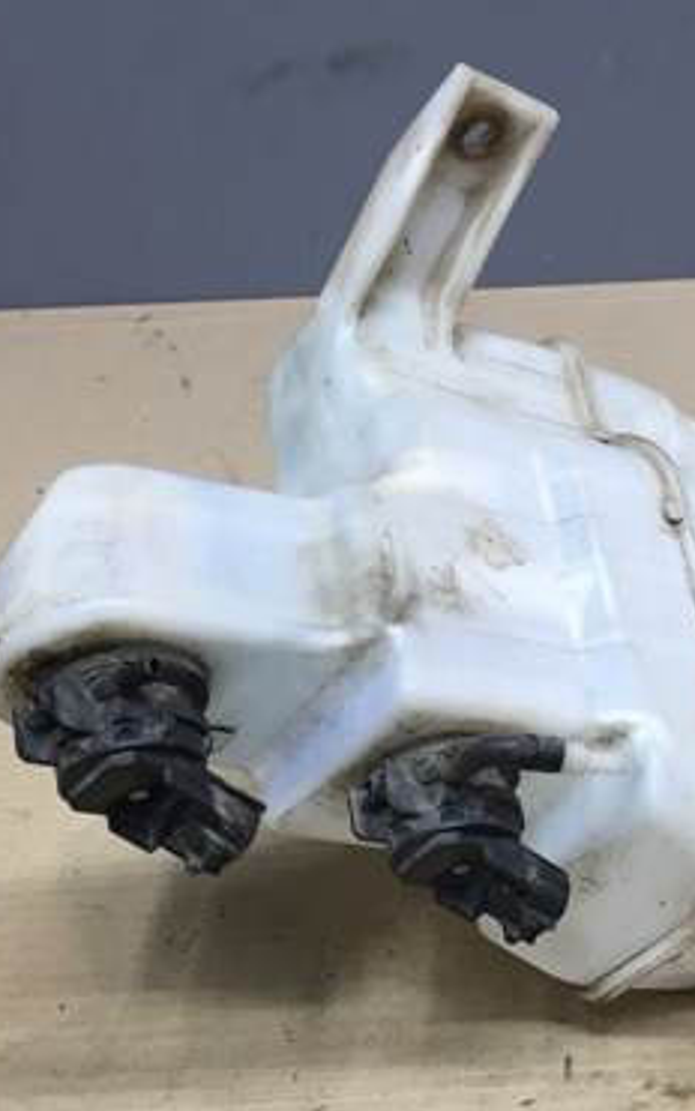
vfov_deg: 38.2
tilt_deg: -30.2
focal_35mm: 53
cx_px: 584
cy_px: 542
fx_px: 1606
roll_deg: +0.8
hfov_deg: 23.9
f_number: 2.2
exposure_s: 1/33
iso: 40
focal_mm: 4.15
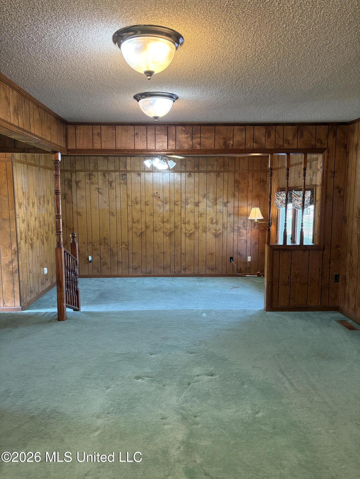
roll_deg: -0.3
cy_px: 240
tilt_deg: -6.2
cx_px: 180
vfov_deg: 67.3
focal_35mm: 26
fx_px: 361
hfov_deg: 53.1
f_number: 1.6
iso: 160
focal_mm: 5.96
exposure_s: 1/60
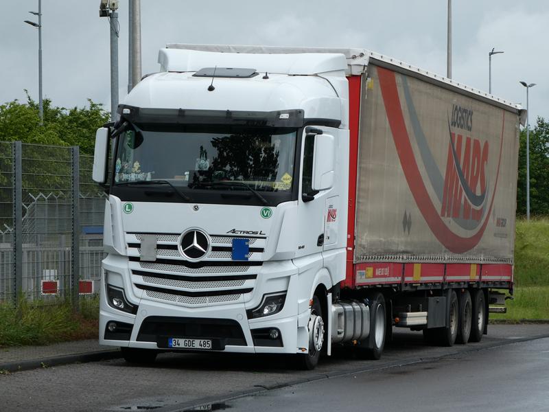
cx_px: 274
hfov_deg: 11.5
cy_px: 206
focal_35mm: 172
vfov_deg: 8.6
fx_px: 2728
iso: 80
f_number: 5.6
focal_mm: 30.9
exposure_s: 1/320
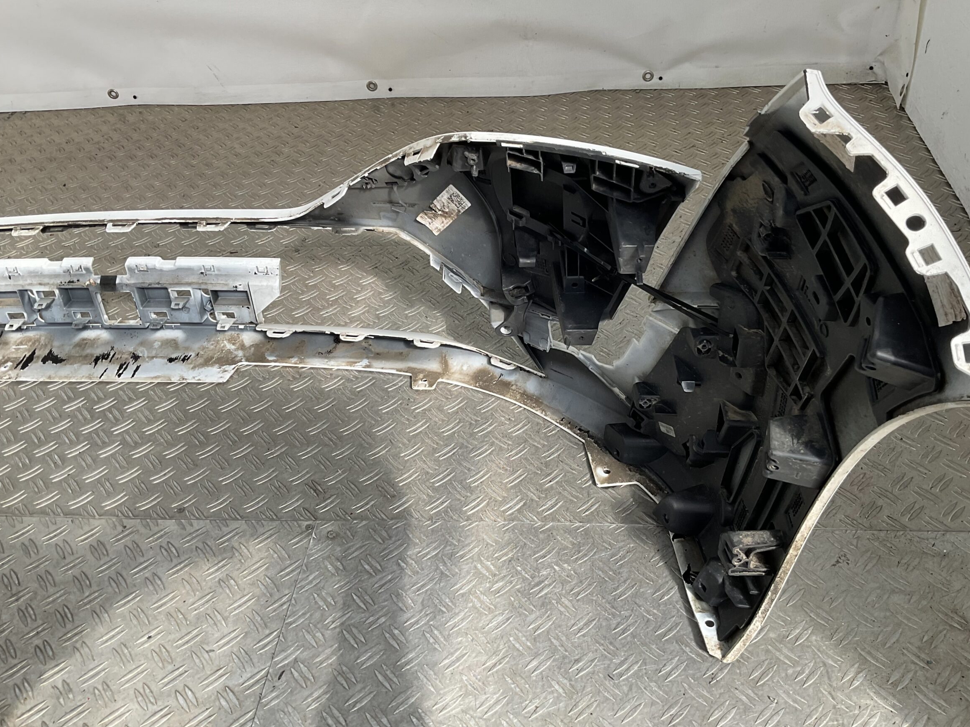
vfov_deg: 44.1
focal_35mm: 32
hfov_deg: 56.8
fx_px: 897
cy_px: 328
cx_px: 498
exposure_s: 1/380
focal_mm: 3
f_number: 1.8
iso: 16
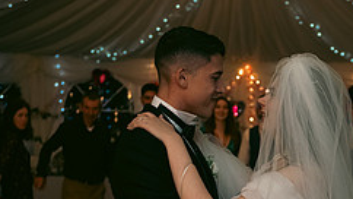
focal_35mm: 113
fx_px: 1057
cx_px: 279
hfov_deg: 18.8
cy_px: 213
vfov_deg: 10.6
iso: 800
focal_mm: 45
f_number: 3.5
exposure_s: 1/160
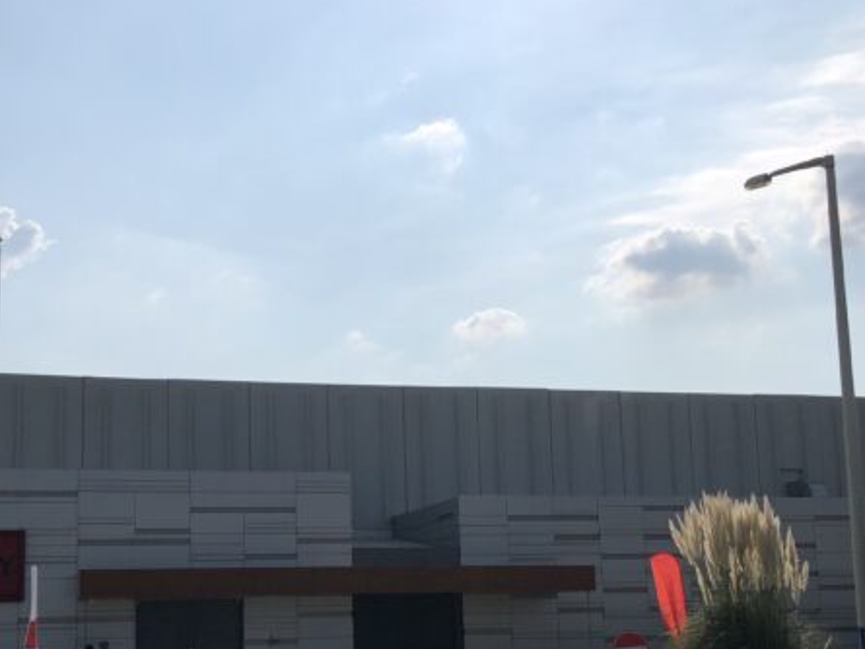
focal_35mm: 50
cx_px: 342
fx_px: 1250
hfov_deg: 38.0
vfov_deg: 28.6
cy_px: 499
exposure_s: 1/9615
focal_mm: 3.99
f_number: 1.8
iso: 25
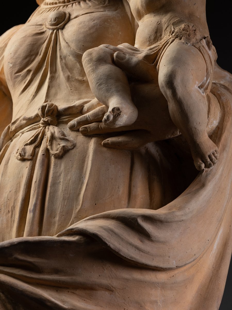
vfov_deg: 20.7
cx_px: 116
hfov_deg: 15.6
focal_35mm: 95
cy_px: 155
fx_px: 849
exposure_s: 1/125
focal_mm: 120
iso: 800
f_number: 18
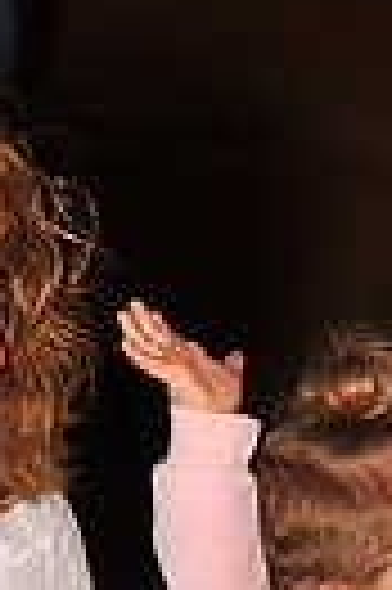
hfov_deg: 2.7
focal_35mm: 500
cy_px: 901
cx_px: 23
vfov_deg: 4.1
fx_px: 8188
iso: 500
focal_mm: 145
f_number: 8
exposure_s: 1/320
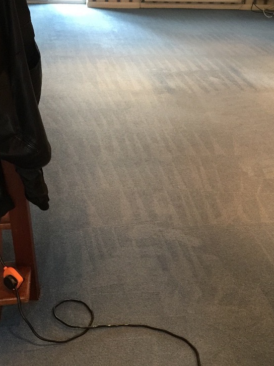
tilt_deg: -31.9
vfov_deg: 39.6
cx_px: 175
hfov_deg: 30.1
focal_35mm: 48
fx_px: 506
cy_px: 201
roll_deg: -4.2
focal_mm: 4.15
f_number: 2.2
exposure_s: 1/17
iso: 125
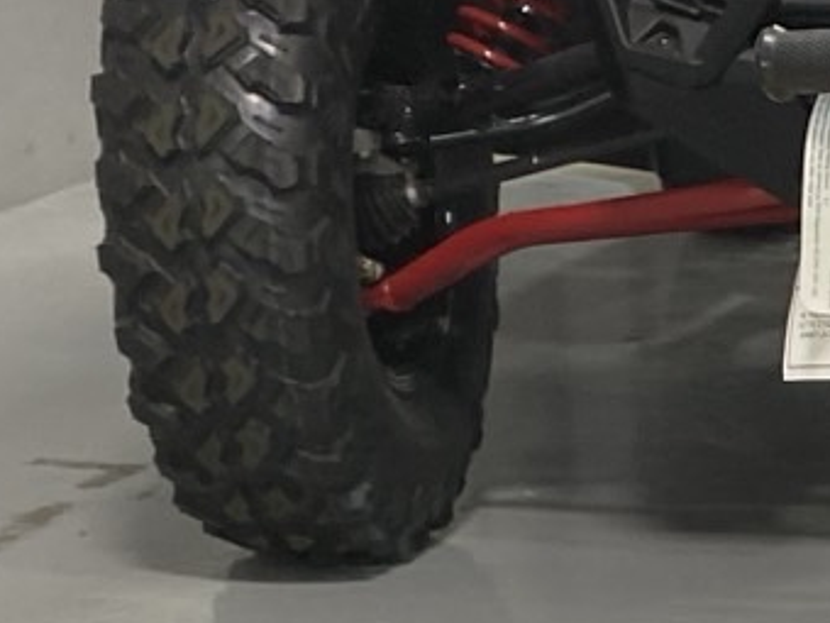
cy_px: 1654
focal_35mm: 147
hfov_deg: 12.5
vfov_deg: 8.8
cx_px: 1411
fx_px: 3525
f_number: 1.8
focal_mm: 4.25
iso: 64
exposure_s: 1/60
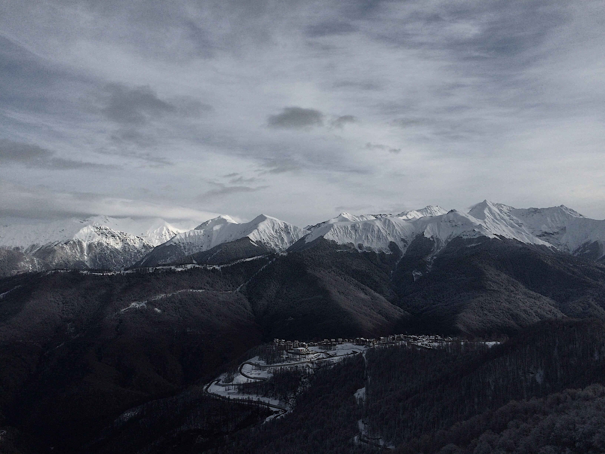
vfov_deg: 48.2
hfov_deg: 61.7
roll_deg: -0.4
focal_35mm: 29
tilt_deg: +4.4
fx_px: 507
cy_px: 227
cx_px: 302
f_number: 2.2
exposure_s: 1/5882
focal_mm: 4.15
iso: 32
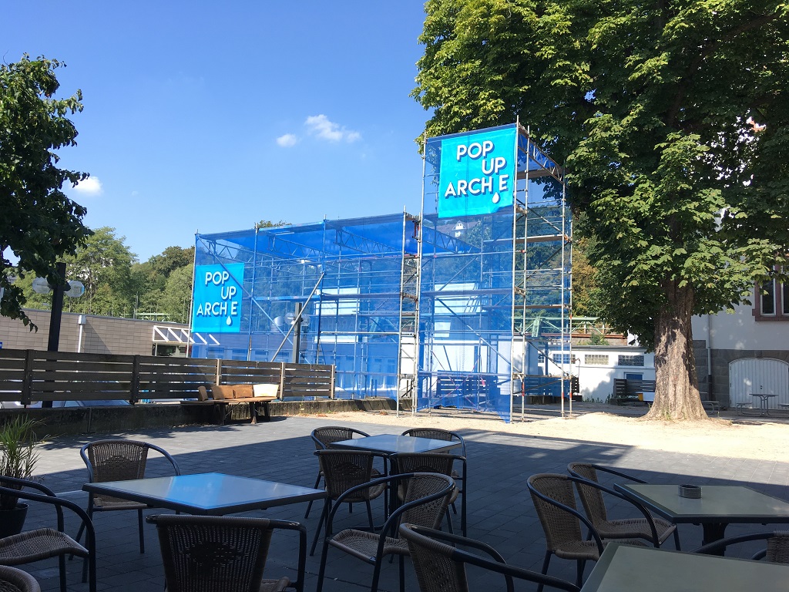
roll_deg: -2.0
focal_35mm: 29
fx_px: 661
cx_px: 394
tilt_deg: +4.7
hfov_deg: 61.7
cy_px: 296
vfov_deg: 48.2
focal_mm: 4.15
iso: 25
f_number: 2.2
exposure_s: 1/541
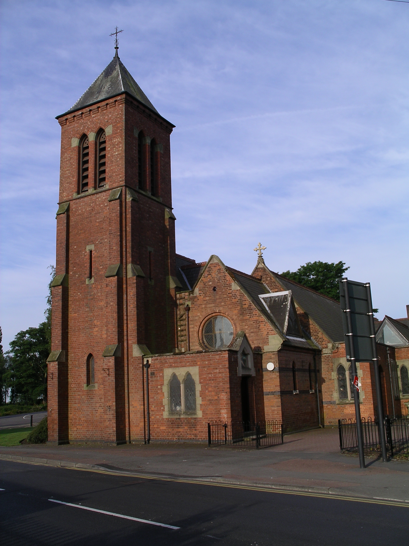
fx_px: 583
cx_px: 204
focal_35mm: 37
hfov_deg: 38.7
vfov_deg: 50.1
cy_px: 273
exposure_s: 1/388
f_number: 5.6
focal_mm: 7.8
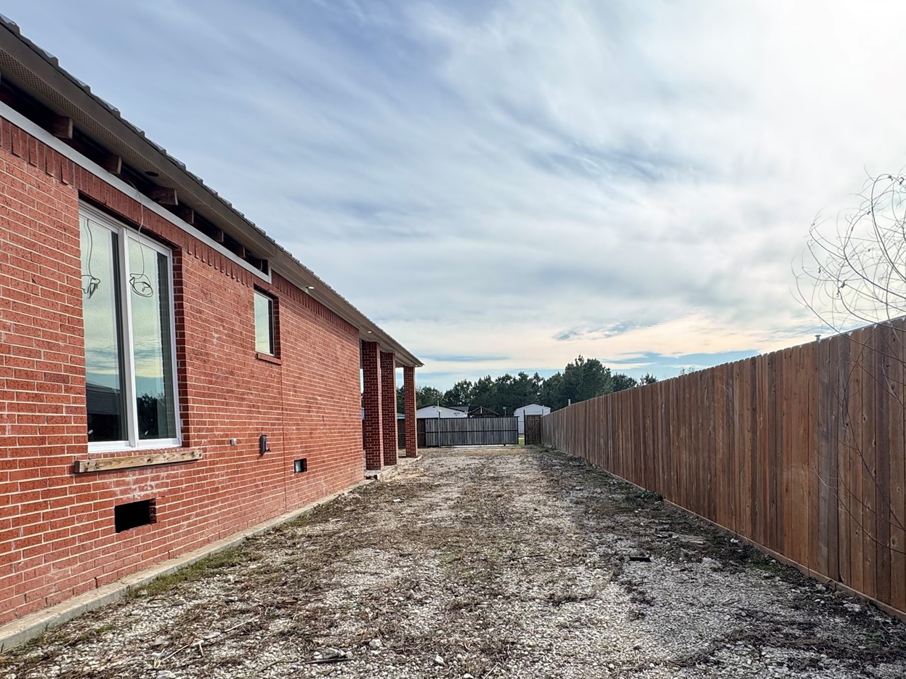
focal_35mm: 23
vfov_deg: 58.0
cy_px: 432
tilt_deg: -1.6
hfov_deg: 73.6
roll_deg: +1.4
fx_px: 602
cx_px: 509
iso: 40
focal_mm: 2.22
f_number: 2.2
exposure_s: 1/418
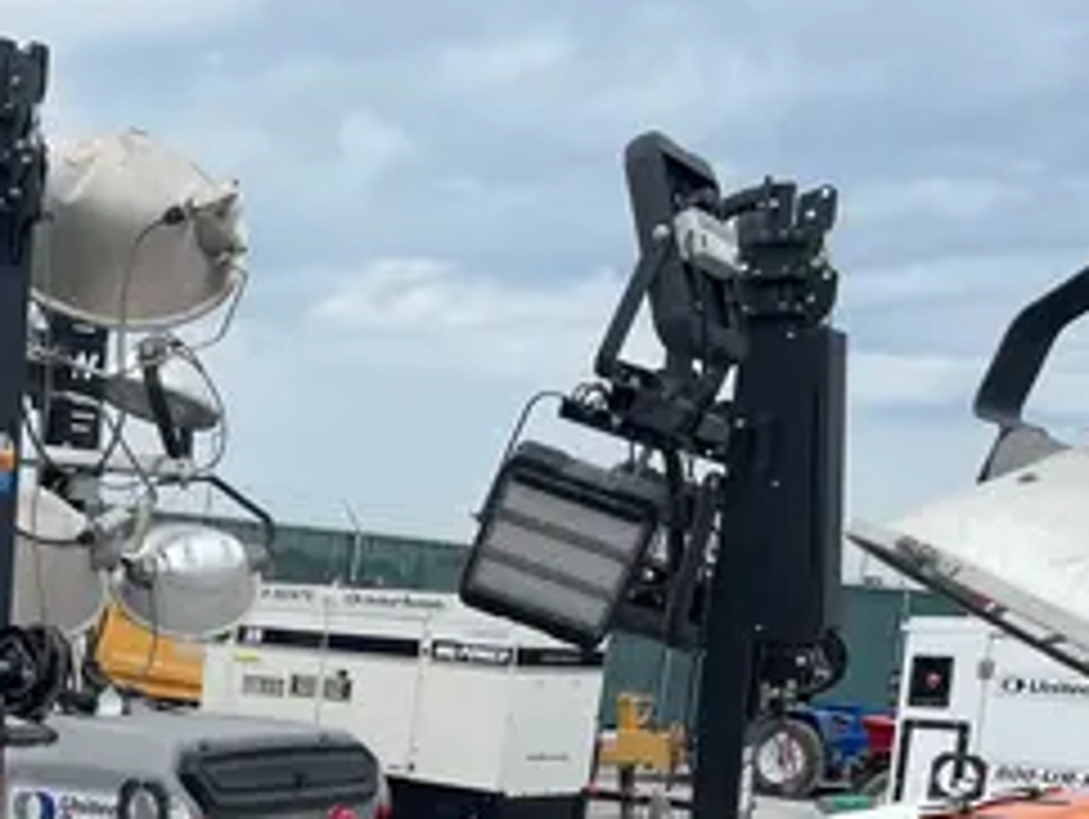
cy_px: 907
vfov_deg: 23.3
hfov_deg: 29.6
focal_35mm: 59
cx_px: -90
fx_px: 1858
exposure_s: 1/1795
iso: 32
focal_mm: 4.2
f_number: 1.6
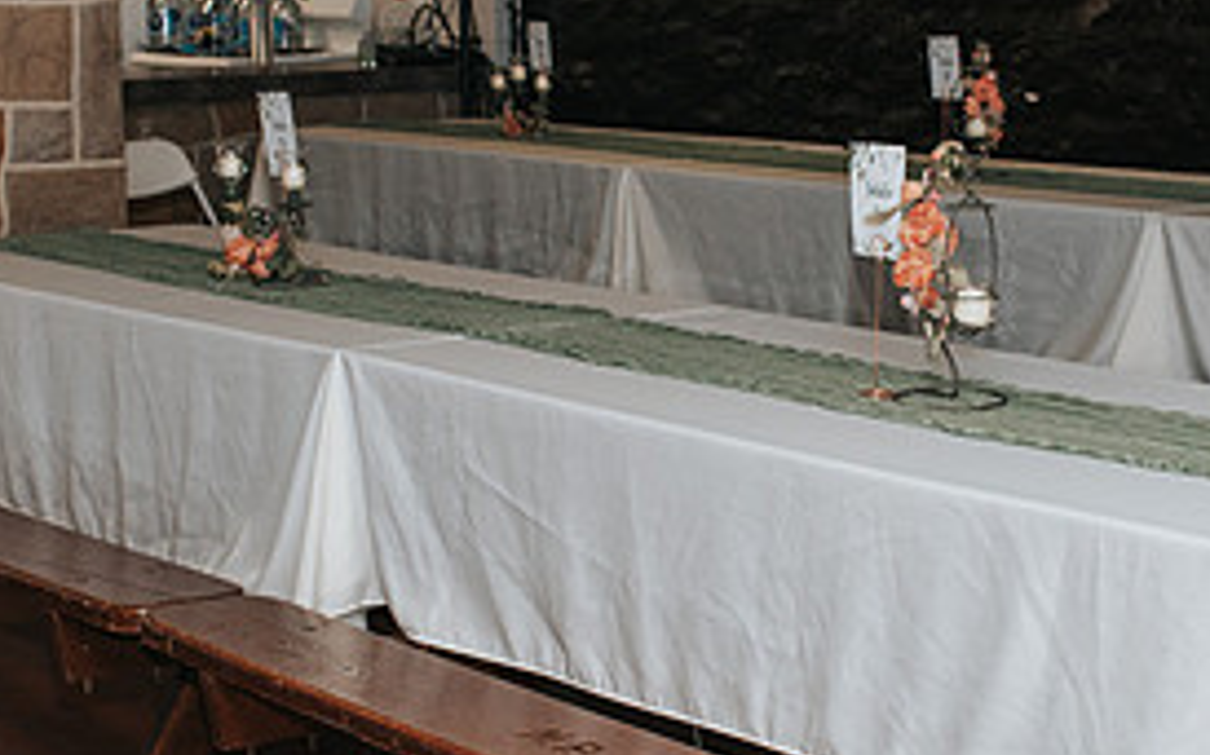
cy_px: 396
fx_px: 3000
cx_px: 664
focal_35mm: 91
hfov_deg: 22.8
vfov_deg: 14.3
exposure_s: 1/200
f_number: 4.5
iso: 1000
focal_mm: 35
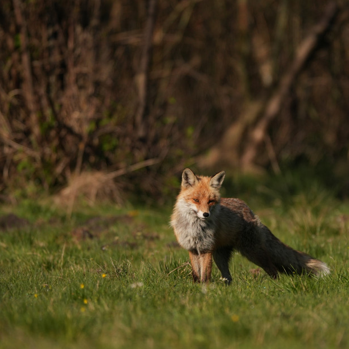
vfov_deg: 2.0
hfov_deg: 2.0
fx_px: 9958
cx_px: 220
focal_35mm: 873
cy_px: 186
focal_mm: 400
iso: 400
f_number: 4.5
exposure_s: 1/3200
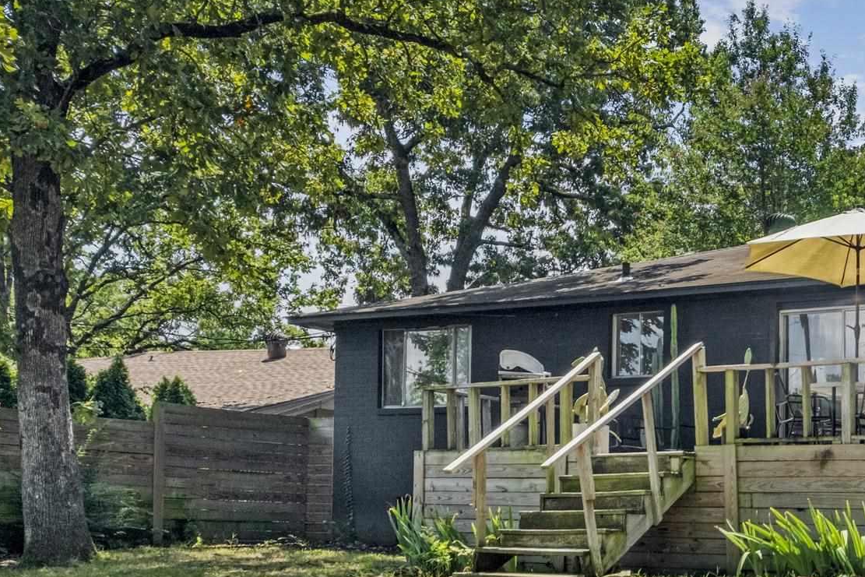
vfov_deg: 24.6
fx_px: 1298
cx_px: 796
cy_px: 482
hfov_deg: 34.6
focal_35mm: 54
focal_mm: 15.9
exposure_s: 1/160
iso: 400
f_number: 9
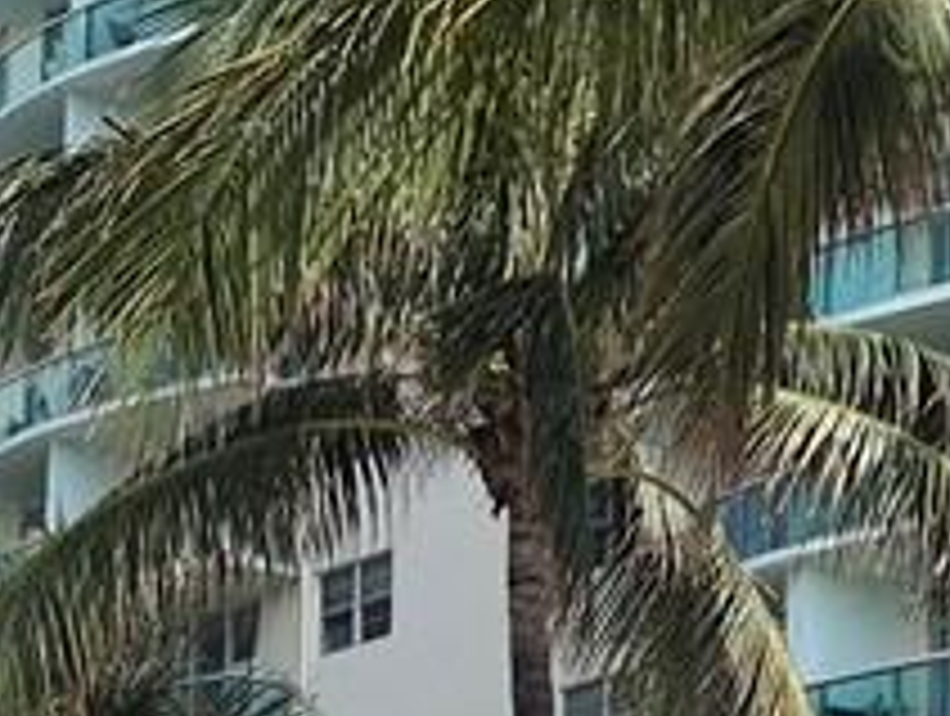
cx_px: 788
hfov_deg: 11.3
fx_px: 4783
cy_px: 657
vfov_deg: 8.5
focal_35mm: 174
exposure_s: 1/4144
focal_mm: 5.4
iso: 80
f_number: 1.8
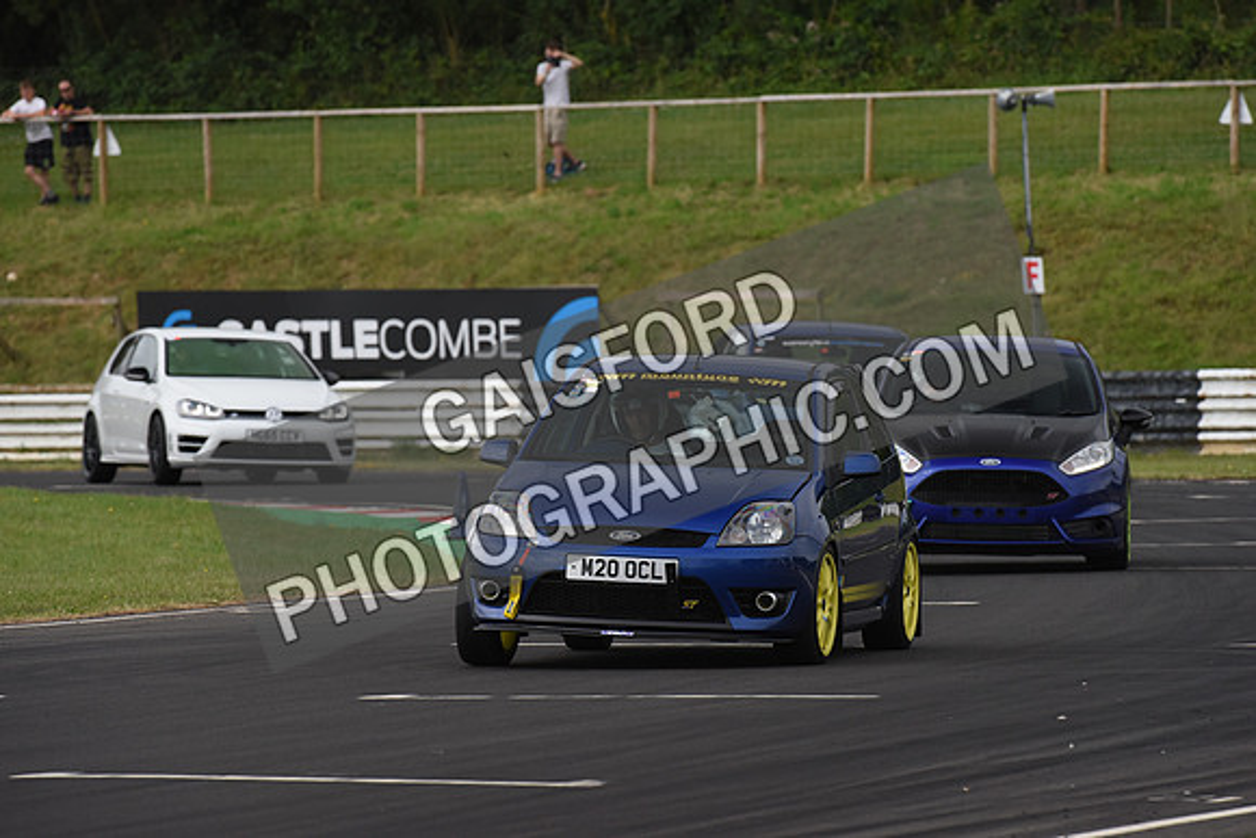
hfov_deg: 5.7
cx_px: 628
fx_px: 12562
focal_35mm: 360
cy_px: 419
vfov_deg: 3.8
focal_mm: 360
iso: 1600
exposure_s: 1/1000
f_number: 8
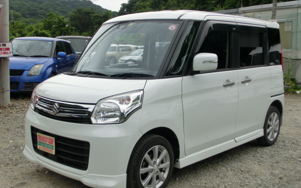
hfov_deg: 42.6
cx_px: 151
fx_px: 386
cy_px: 107
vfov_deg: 27.4
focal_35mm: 47
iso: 100
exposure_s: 1/80
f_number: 4.2
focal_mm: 7.87
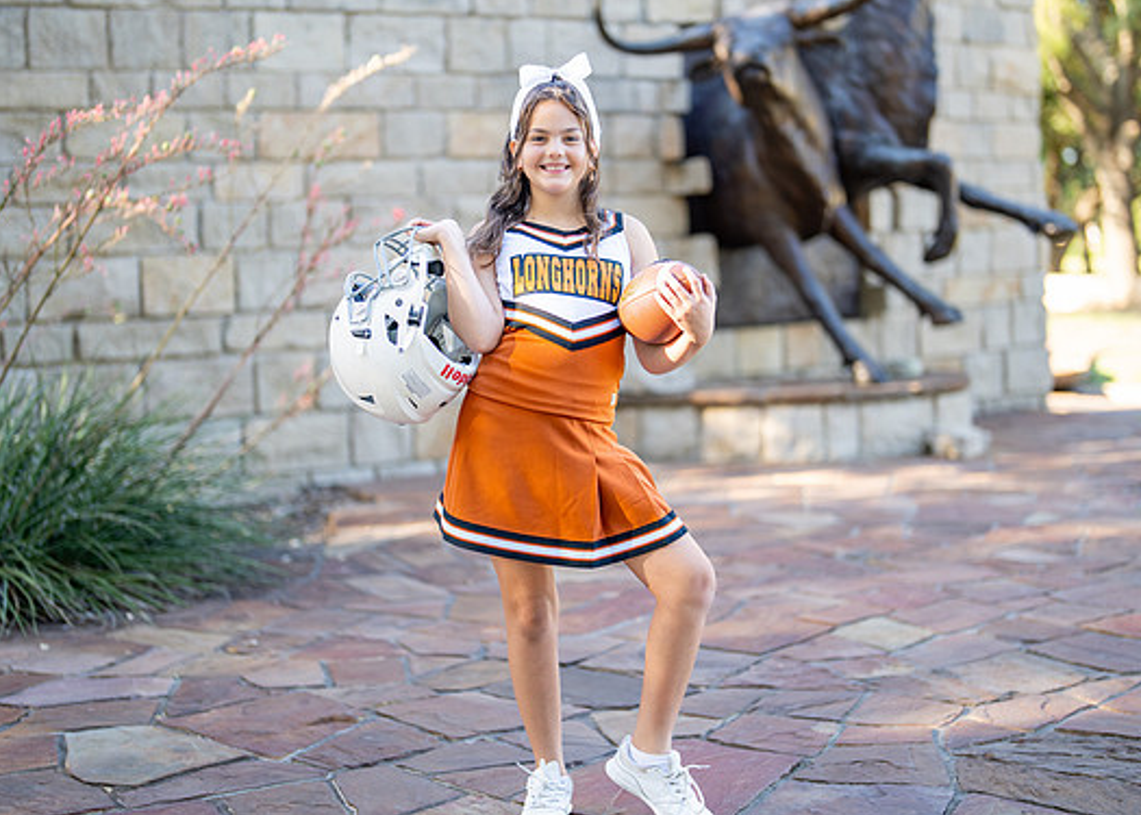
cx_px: 602
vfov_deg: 22.9
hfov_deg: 31.7
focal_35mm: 62
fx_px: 2009
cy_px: 387
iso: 125
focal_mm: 50
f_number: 1.2
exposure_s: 1/500
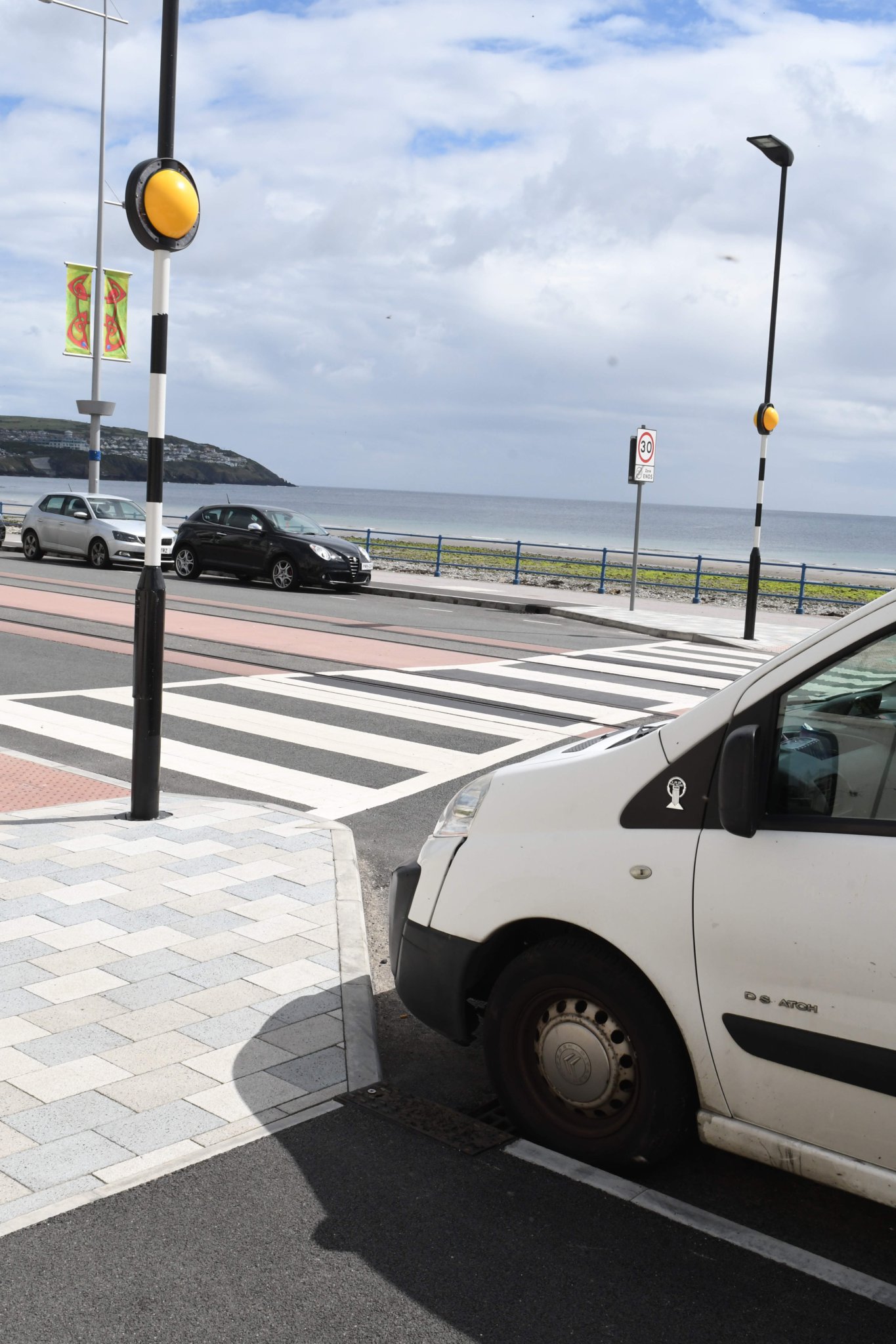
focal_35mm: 36
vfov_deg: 53.1
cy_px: 672
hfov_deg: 36.9
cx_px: 448
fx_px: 1344
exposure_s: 1/800
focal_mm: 24
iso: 800
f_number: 14
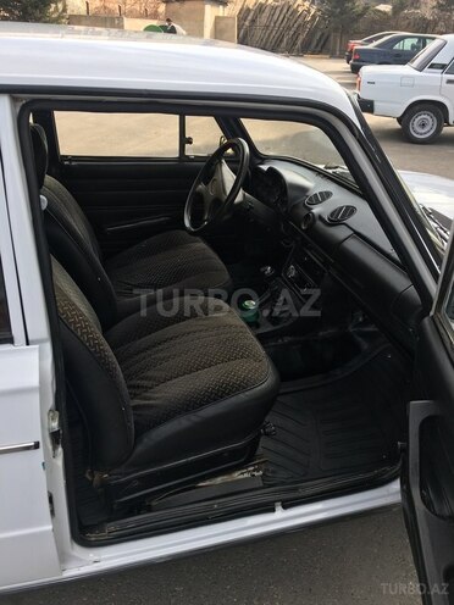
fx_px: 507
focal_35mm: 29
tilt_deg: -28.5
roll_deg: -2.2
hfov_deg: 48.2
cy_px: 302
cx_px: 227
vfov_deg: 61.7
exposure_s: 1/364
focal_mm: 4.15
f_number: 2.2
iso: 25
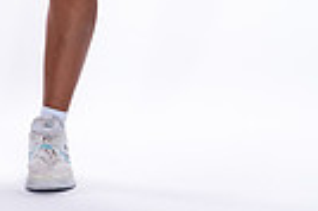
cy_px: -263
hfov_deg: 5.7
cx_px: -9
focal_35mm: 363
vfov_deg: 3.7
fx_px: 3203
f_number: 5.6
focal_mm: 108
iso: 400
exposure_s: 1/250
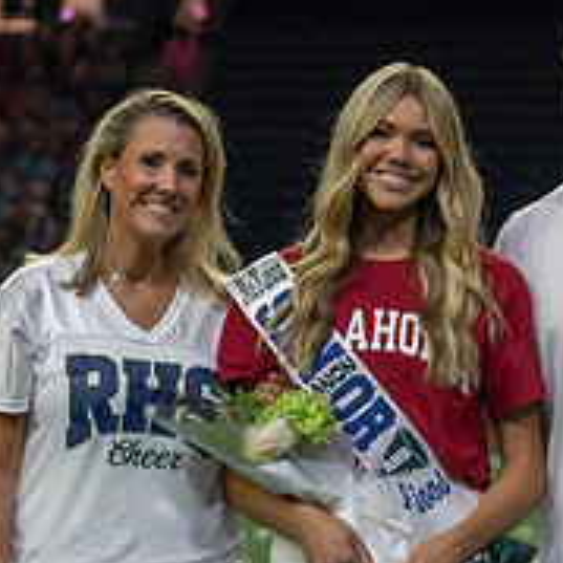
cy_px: 560
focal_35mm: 237
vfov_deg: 7.4
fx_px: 4361
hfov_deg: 7.4
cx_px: 452
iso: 1000
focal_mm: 70
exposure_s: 1/320
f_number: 2.8
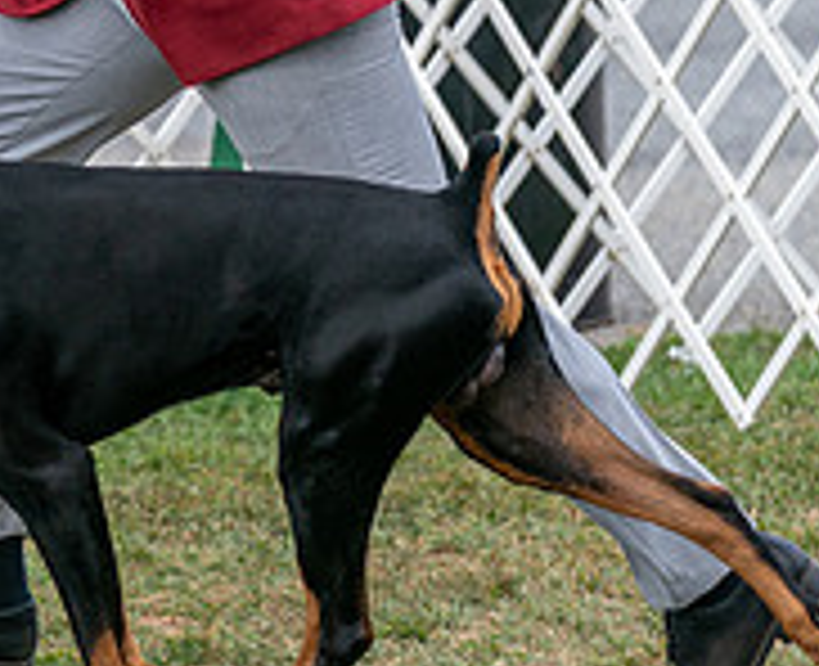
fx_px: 12442
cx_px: 36
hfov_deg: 3.8
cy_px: -43
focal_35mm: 510
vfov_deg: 3.1
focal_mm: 147
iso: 320
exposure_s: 1/1600
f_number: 4
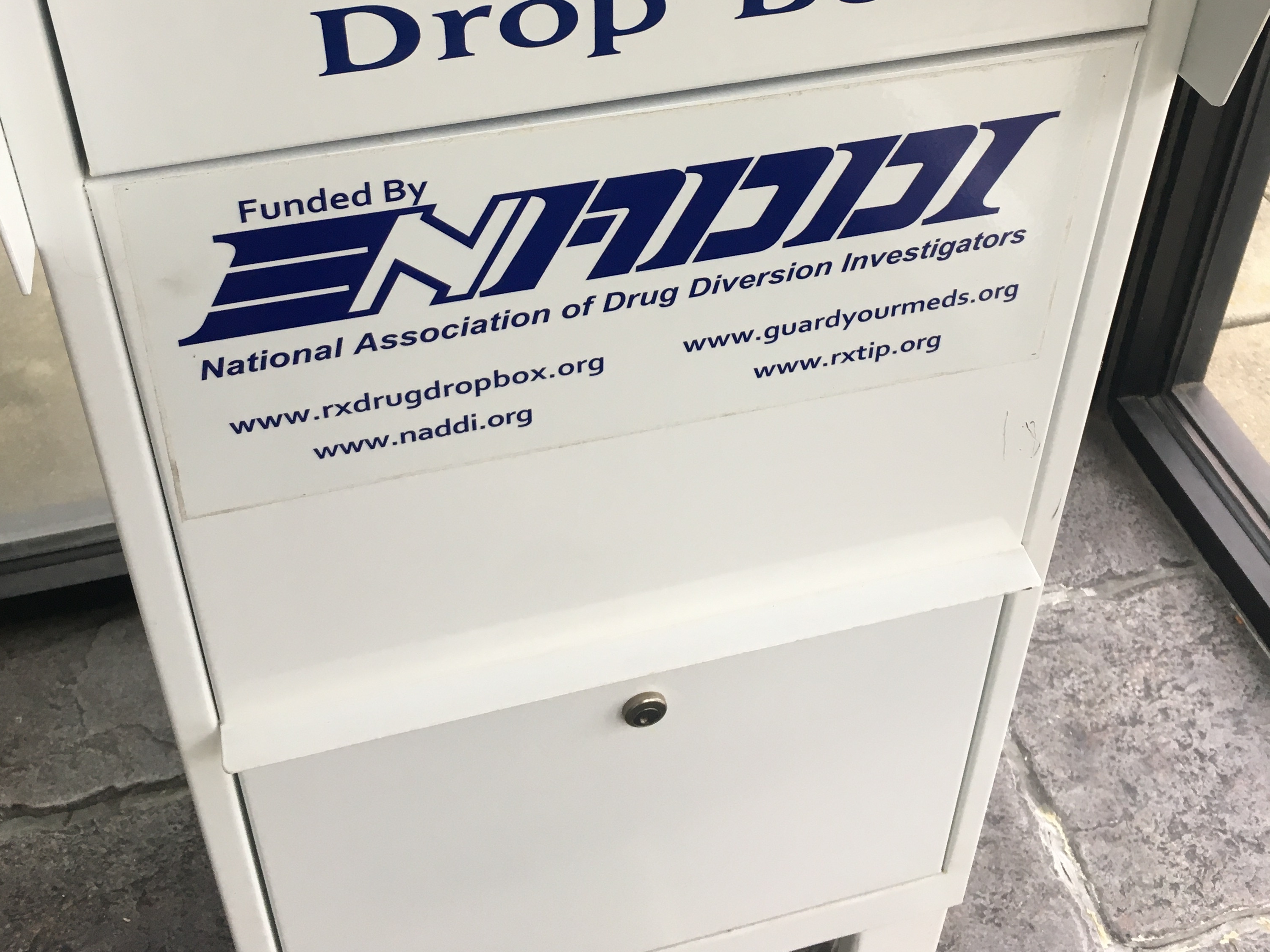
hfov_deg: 47.9
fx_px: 1431
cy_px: 124
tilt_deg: -34.6
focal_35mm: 39
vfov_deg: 35.0
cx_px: 630
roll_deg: +0.0
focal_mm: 4.15
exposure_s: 1/40
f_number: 2.2
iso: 25
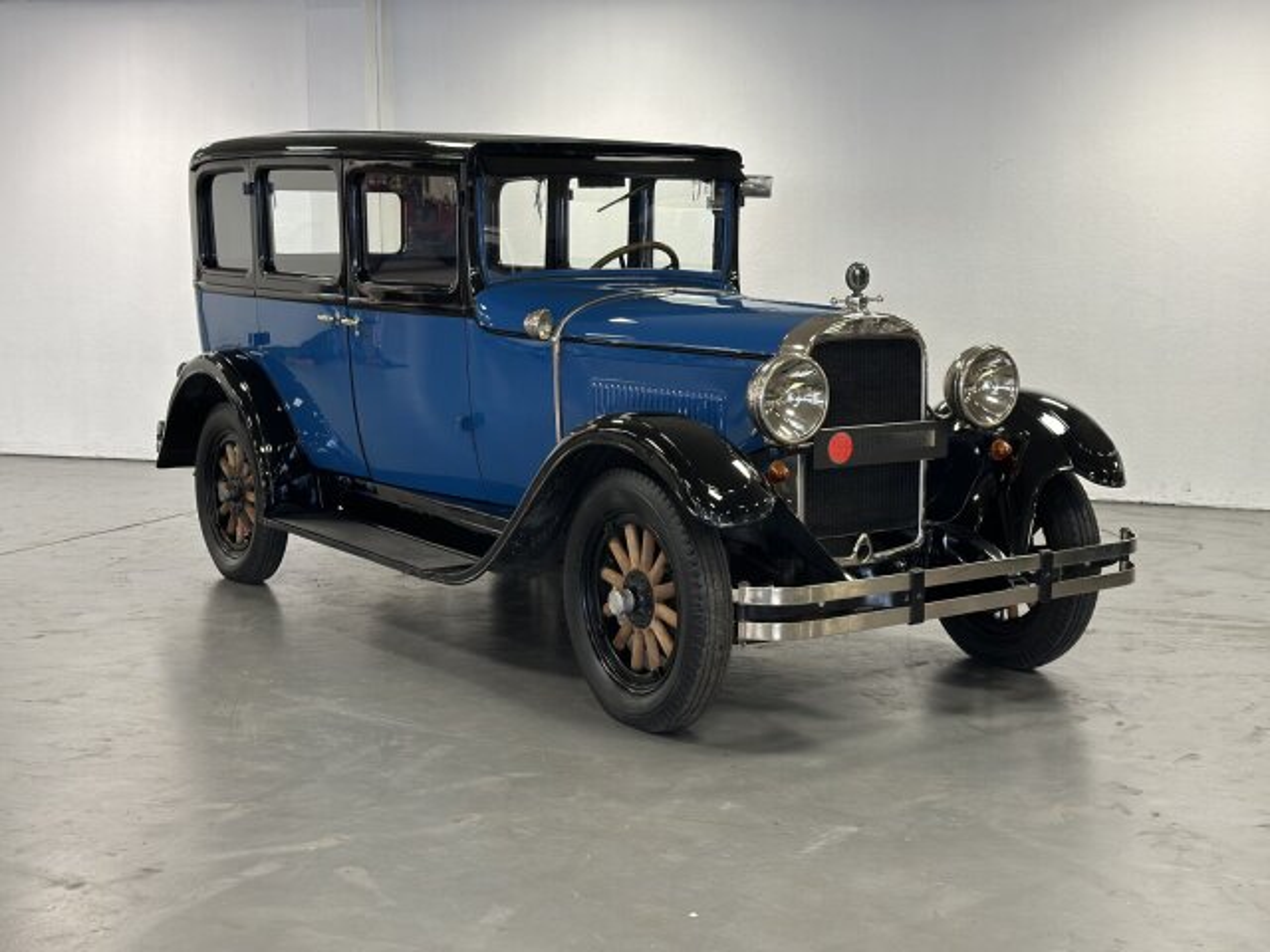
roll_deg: -0.1
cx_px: 635
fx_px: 1761
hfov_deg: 39.7
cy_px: 476
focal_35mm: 48
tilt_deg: -7.3
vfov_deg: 30.3
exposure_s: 1/50
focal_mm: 6.86
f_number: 1.78
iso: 125
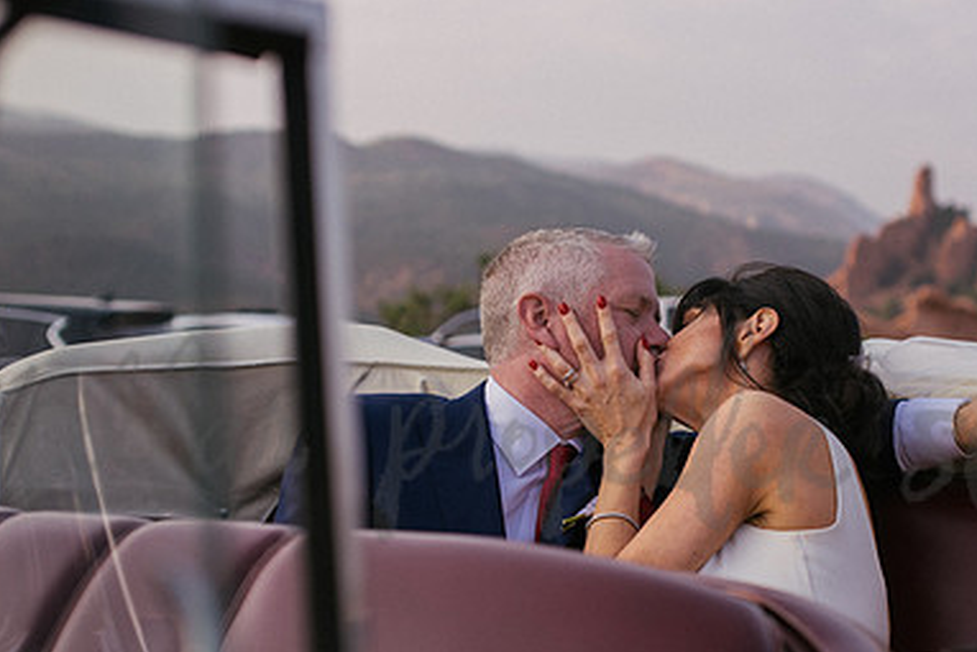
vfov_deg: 17.9
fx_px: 2063
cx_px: 609
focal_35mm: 76
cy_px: 431
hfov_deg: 26.6
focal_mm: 50
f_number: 3.2
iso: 125
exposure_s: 1/1000
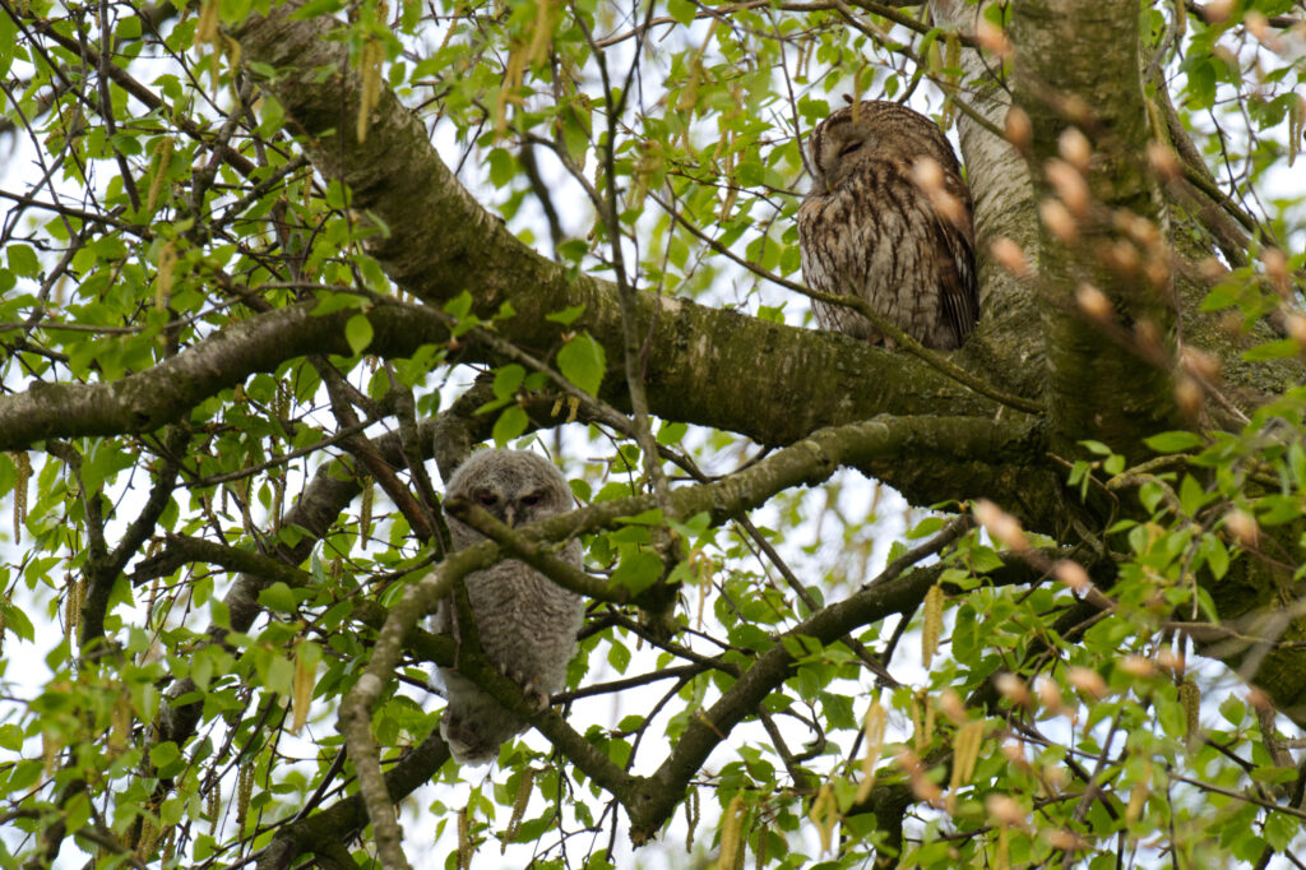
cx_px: 653
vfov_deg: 2.3
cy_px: 435
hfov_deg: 3.4
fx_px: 21758
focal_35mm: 600
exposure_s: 1/250
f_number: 10
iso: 1000
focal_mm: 600
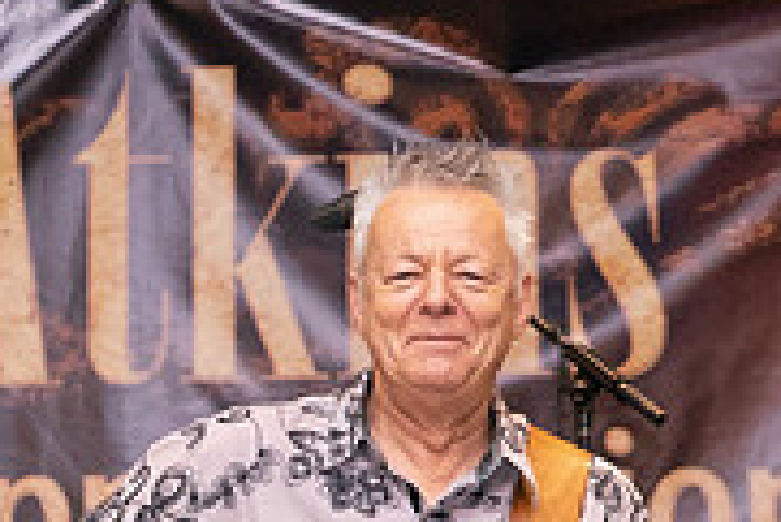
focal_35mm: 250
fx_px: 5428
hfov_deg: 8.1
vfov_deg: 5.5
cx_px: -314
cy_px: 617
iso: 4000
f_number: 5
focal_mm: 66
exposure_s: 1/200
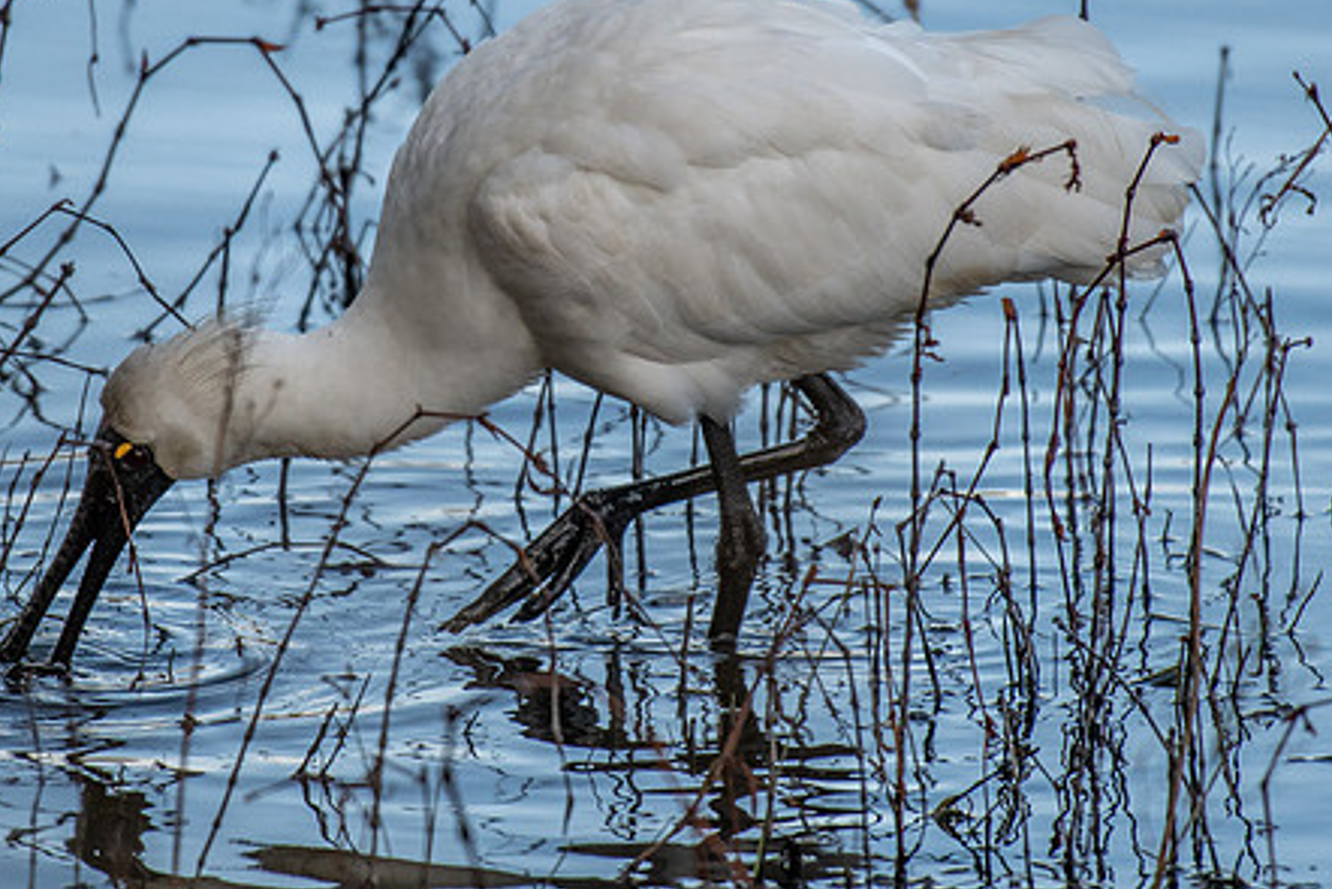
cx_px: 539
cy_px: 250
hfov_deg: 2.0
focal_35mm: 1008
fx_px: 37306
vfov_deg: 1.4
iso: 400
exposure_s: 1/1600
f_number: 5.6
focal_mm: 460
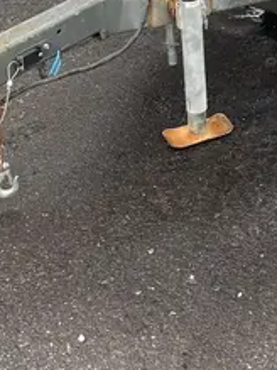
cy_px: -170
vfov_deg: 19.8
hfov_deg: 16.5
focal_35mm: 87
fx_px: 929
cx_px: 301
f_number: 1.6
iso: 40
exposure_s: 1/229
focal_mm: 4.2
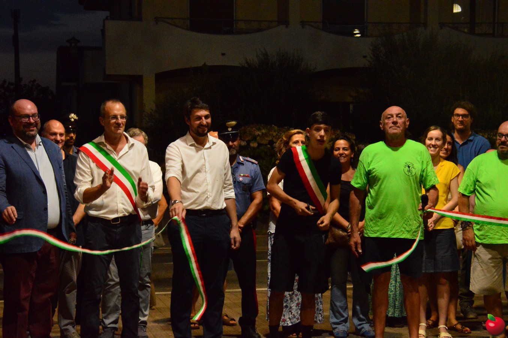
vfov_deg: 18.1
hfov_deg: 27.0
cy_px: 169
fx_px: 1057
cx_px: 254
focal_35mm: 75
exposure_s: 1/60
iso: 6400
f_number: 11
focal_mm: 50
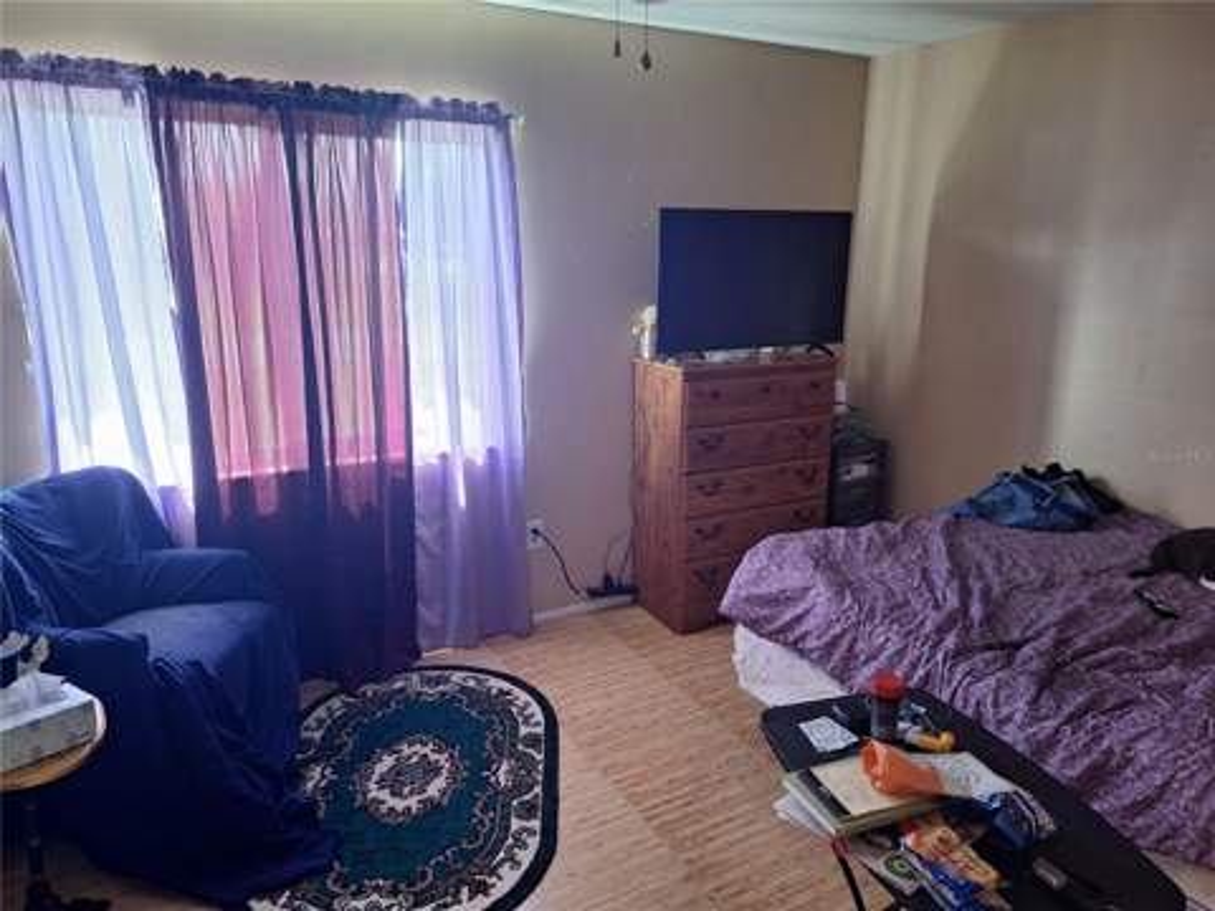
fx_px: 807
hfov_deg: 73.9
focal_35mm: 23
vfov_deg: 58.9
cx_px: 608
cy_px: 456
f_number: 1.8
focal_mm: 5.54
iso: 320
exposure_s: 1/30
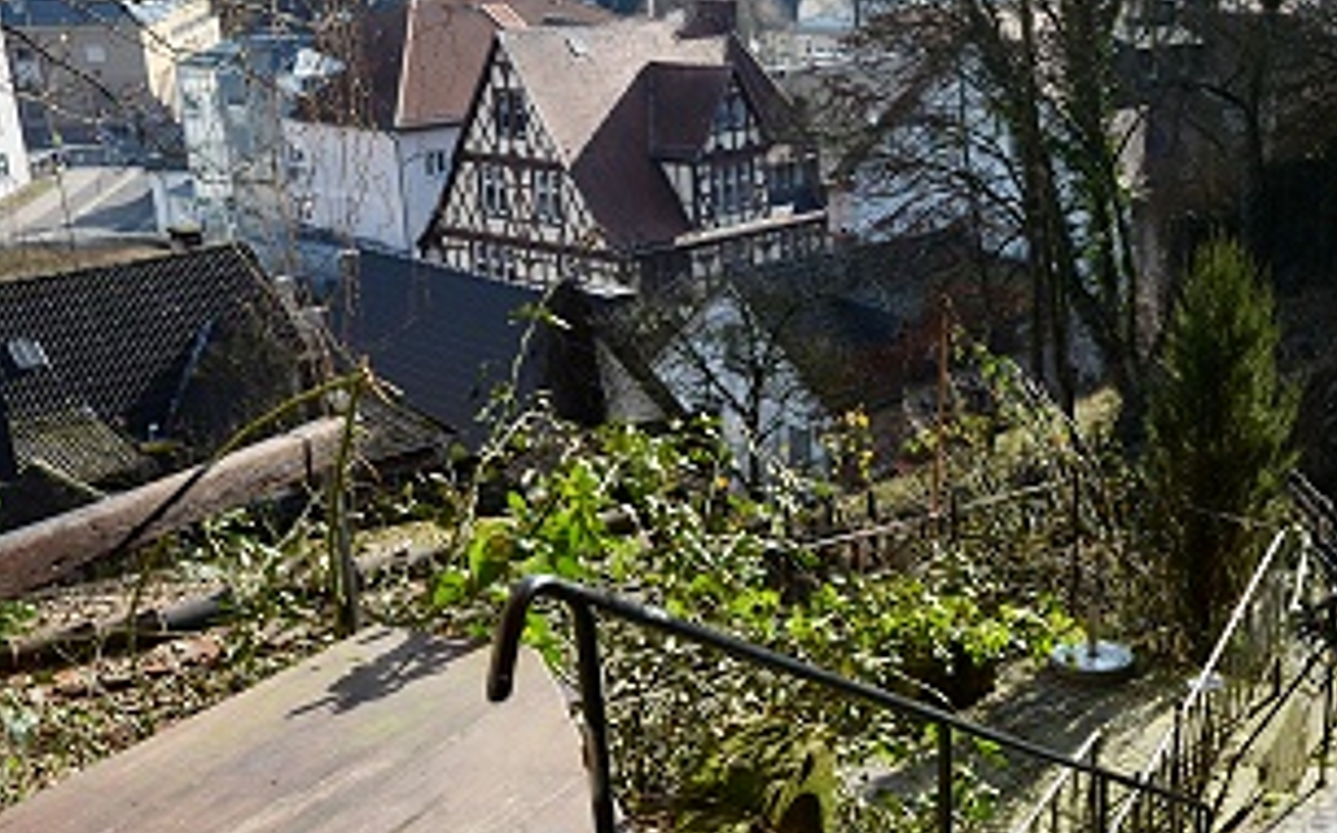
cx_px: 1076
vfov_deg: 26.5
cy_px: 620
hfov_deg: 40.1
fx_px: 1747
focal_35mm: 48
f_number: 8
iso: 250
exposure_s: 1/500
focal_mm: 16
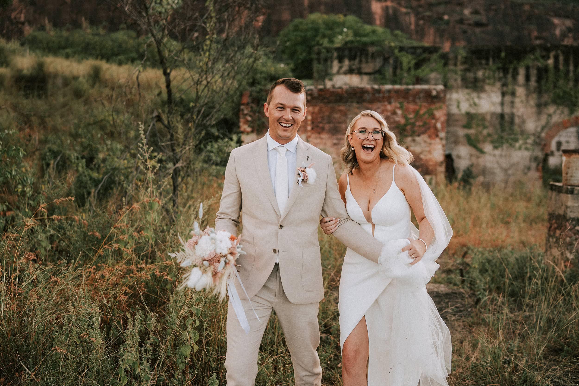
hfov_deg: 54.4
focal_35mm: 35
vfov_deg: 37.9
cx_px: 290
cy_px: 193
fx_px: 563
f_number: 2
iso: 250
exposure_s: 1/1000
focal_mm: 35
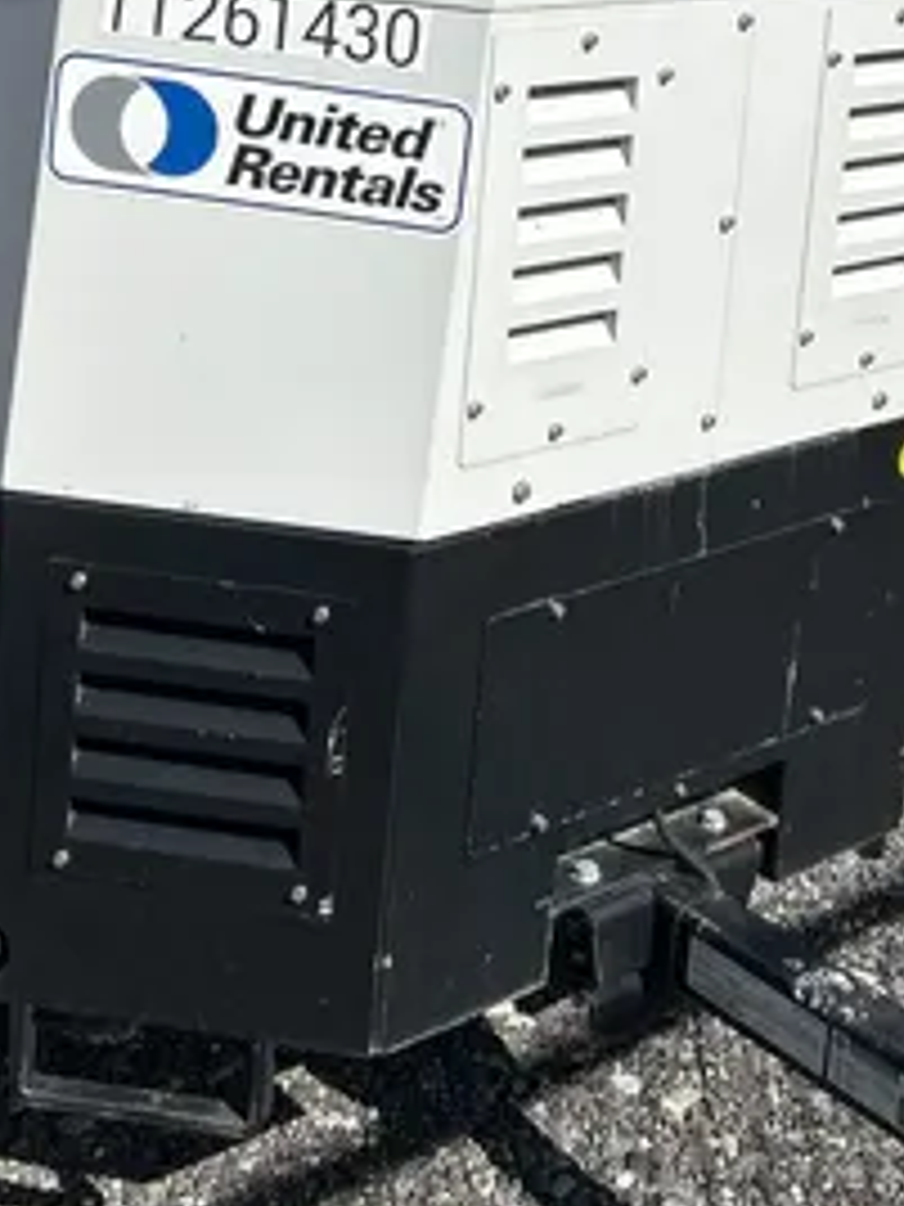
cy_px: -2
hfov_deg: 20.5
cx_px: 706
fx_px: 2472
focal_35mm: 71
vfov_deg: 26.0
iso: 50
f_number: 1.5
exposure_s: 1/6993
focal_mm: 5.7
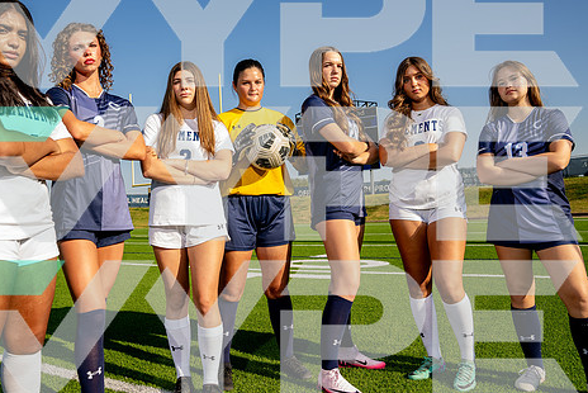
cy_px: 174
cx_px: 260
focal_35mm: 30
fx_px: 490
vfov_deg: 43.6
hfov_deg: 61.7
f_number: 7.1
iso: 50
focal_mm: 24
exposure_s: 1/125
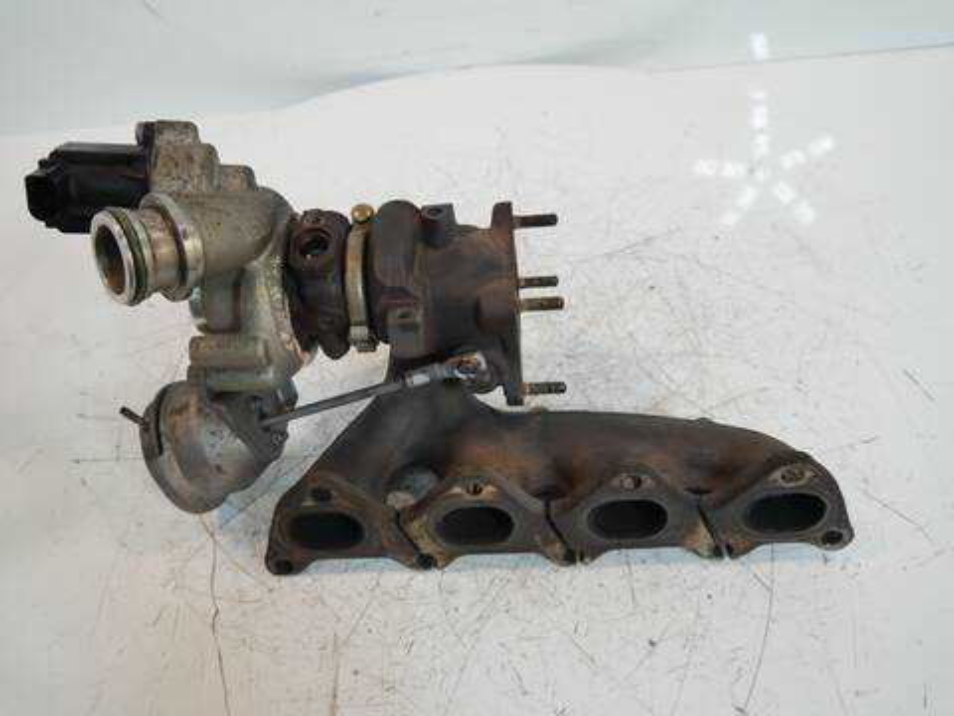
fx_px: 882
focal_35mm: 32
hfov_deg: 56.8
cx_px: 477
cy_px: 358
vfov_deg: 44.2
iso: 200
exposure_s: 1/60
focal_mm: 16
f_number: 3.9
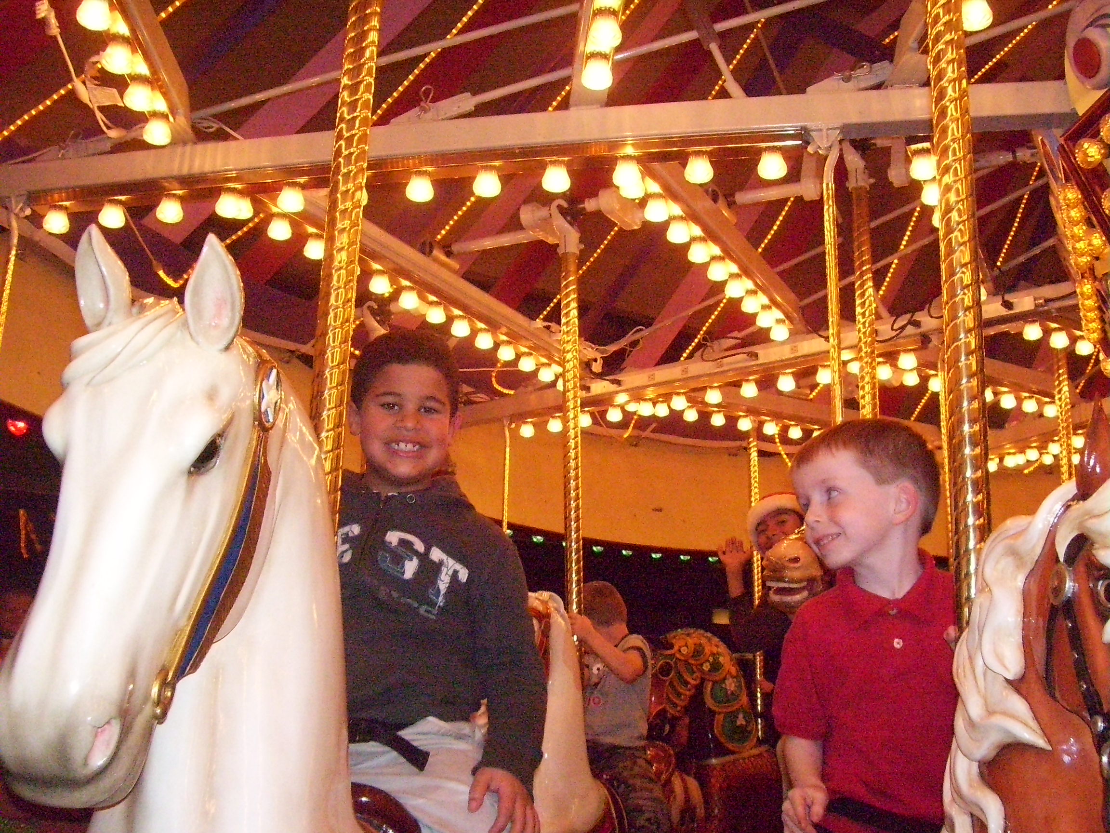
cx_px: 555
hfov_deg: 51.4
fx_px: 1154
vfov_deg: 39.7
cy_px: 416
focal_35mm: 36
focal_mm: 6
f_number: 2.7
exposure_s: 1/125
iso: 1250
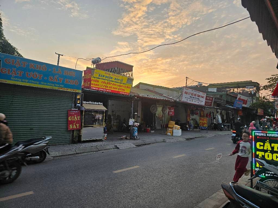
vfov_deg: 58.9
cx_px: 139
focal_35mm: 23
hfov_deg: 73.9
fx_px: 185
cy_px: 104
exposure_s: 1/192
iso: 32
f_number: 1.7
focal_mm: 6.3
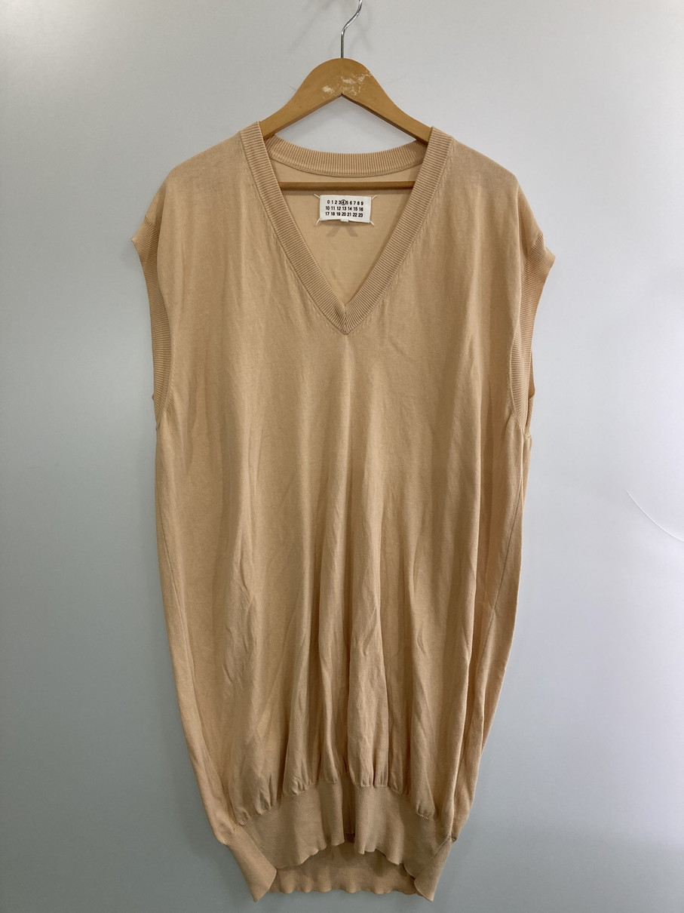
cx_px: 342
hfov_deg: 49.7
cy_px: 456
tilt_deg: -22.2
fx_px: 738
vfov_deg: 63.5
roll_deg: +0.2
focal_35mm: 28
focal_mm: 3.99
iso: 50
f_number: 1.8
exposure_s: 1/50
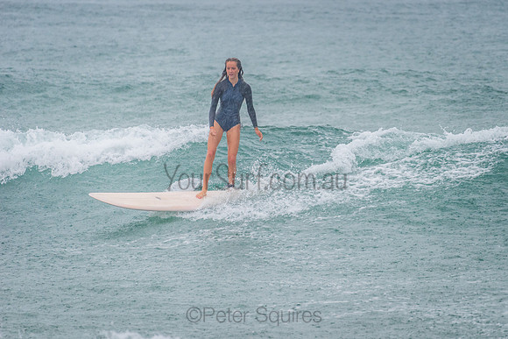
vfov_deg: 2.2
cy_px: 150
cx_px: 311
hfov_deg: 3.4
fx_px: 8647
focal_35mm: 613
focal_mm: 500
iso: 560
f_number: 5.6
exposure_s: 1/320
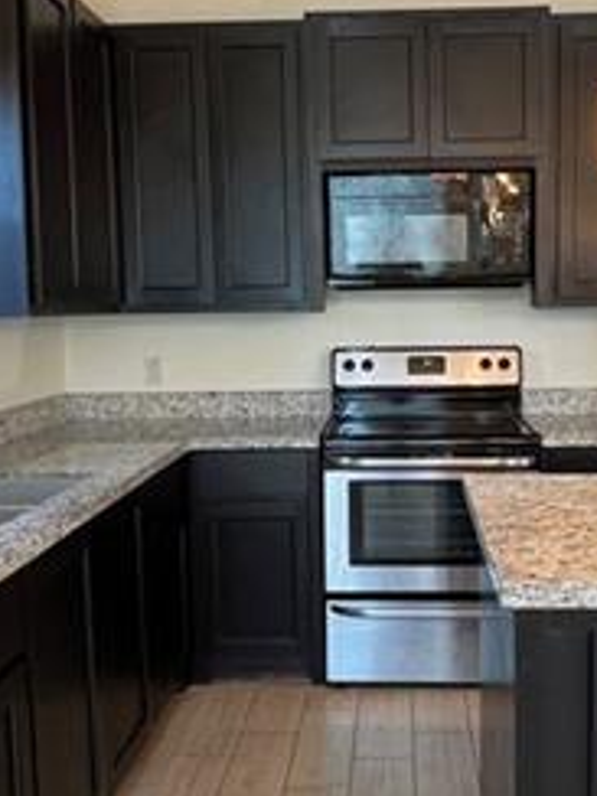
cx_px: 378
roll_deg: +0.6
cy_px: 391
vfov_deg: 45.8
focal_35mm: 41
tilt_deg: -4.9
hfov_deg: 34.9
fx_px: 943
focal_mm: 1.57
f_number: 1.8
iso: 200
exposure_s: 1/60
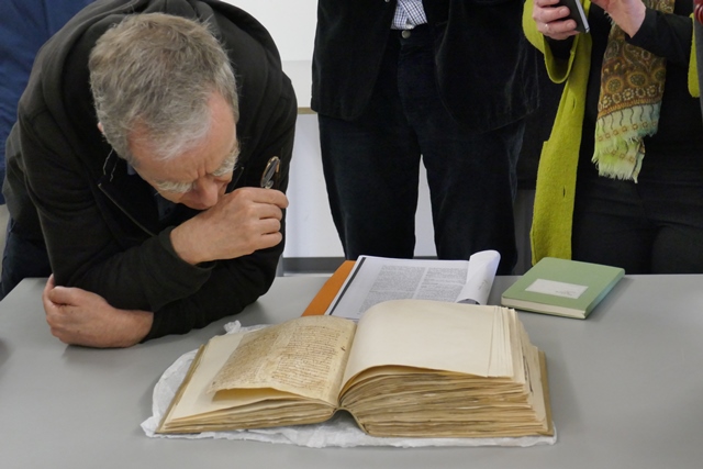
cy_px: 234
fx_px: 1309
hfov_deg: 30.1
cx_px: 352
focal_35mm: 67
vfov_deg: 20.3
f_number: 4.5
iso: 1600
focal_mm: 24.3
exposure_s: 1/50
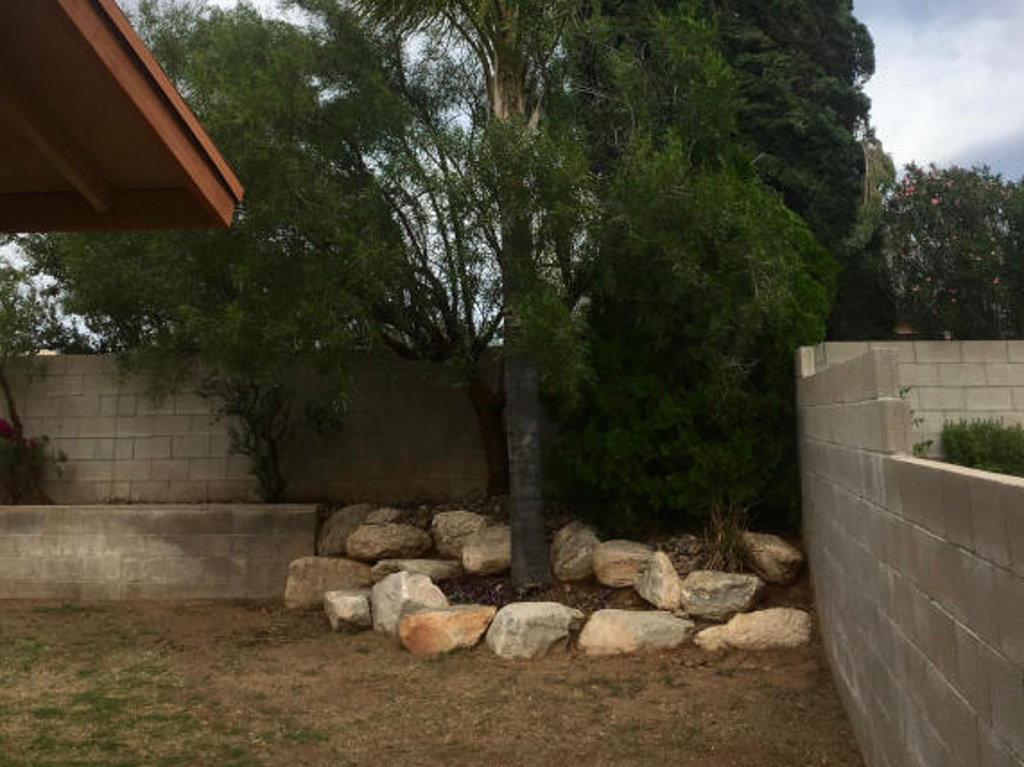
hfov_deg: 47.9
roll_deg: +2.3
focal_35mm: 39
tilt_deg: +10.7
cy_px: 143
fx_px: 1153
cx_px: 515
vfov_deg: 35.5
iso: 25
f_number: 2.2
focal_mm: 4.15
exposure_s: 1/1637
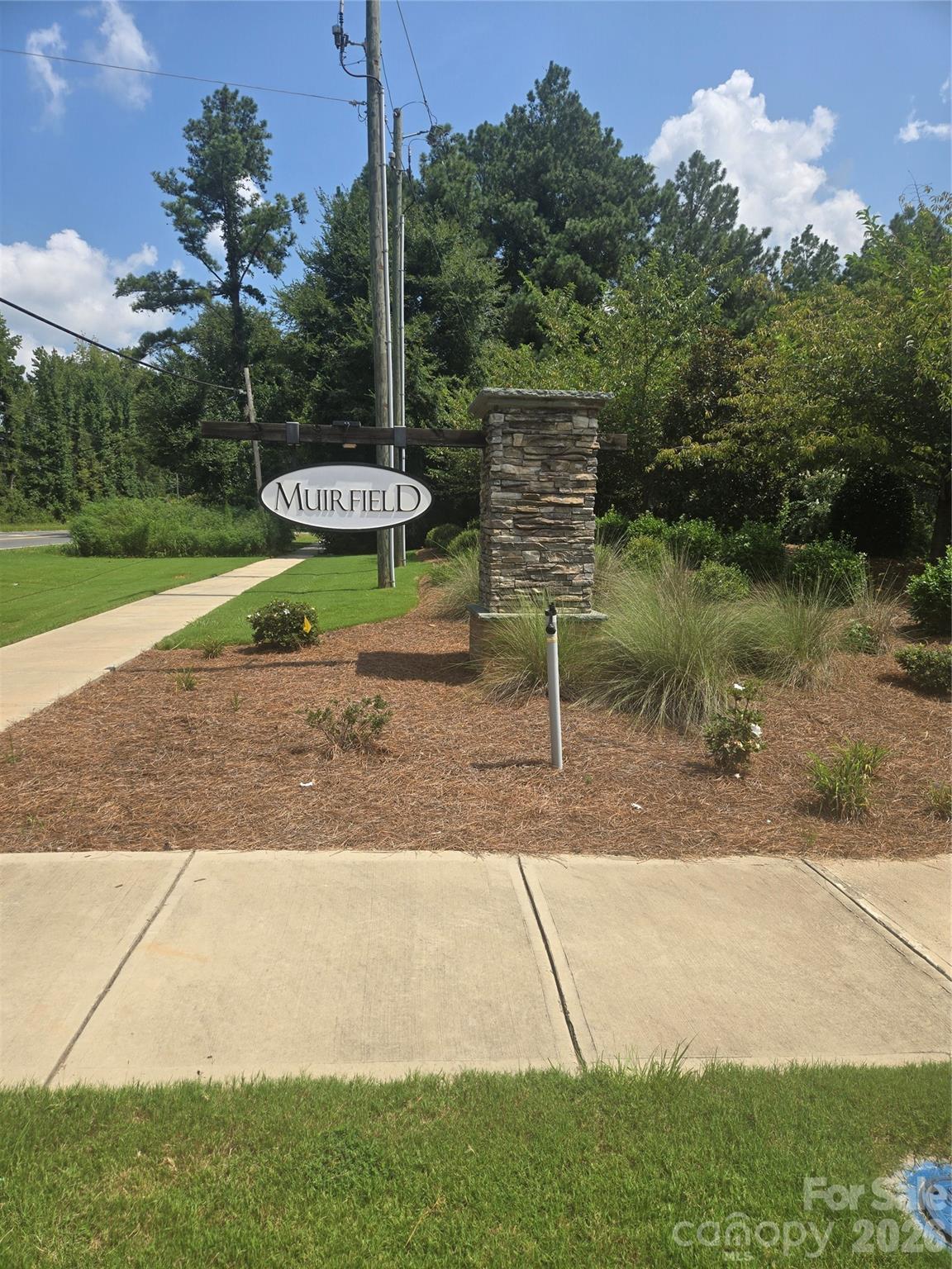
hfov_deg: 58.9
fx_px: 843
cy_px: 634
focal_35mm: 23
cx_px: 476
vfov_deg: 73.9
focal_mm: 5.4
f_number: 1.8
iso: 25
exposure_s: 1/2240
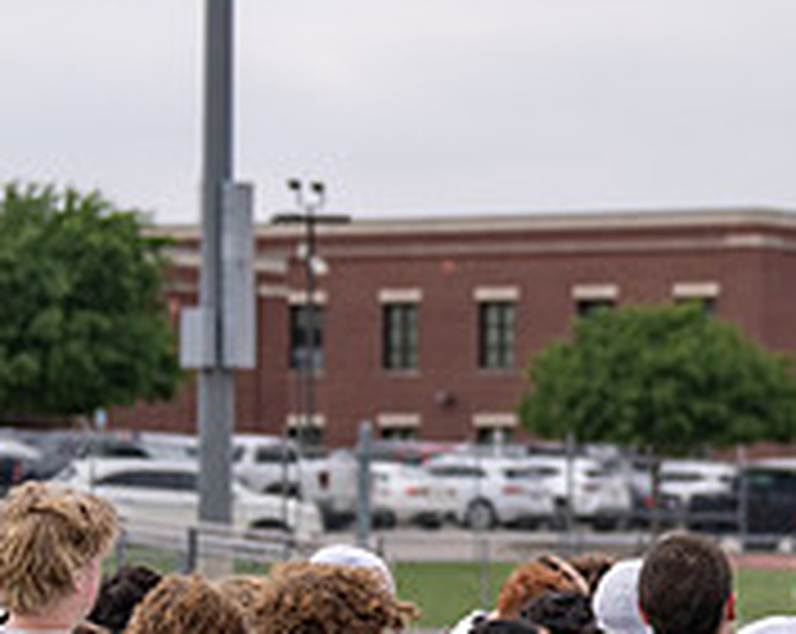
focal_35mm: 235
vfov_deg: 6.6
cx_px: 1151
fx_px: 5527
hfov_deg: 8.1
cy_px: 544
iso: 125
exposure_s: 1/2500
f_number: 2.8
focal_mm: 70
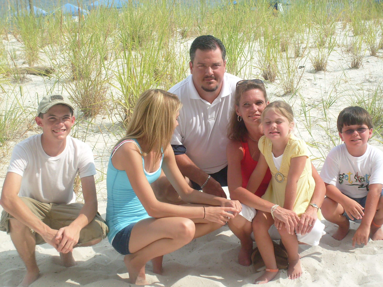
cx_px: 192
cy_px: 144
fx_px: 896
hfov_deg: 24.1
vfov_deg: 18.2
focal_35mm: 81
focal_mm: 13.7
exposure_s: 1/750
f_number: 4.2
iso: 80
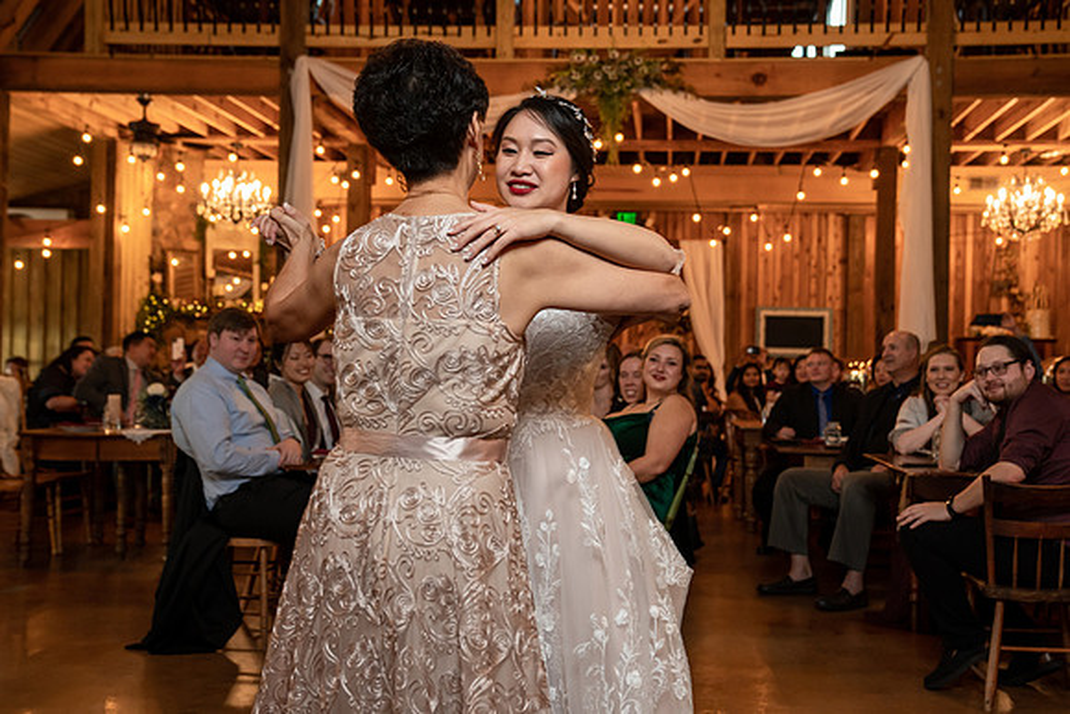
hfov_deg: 43.4
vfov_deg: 29.7
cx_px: 569
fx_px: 1344
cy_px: 350
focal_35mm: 45
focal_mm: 41
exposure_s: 1/100
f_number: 4
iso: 2000
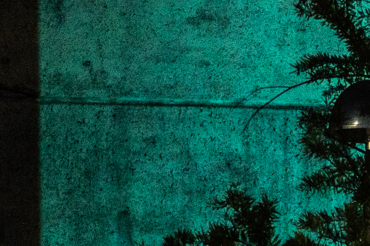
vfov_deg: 2.4
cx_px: 1149
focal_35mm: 576
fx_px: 5915
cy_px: 554
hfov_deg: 3.5
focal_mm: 85
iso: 640
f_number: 1.8
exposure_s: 1/30
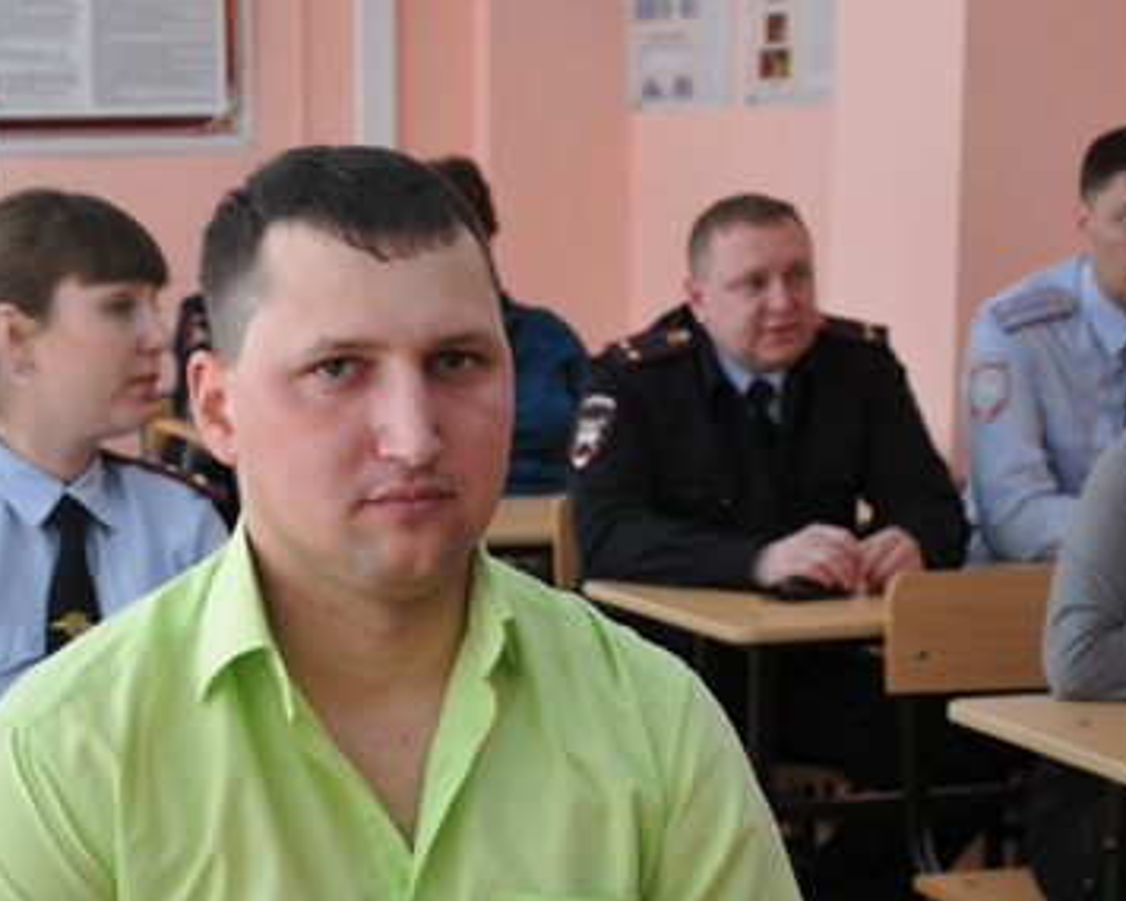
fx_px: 3367
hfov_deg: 18.9
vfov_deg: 15.2
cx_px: 389
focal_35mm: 101
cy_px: 631
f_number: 4.2
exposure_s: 1/40
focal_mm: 32
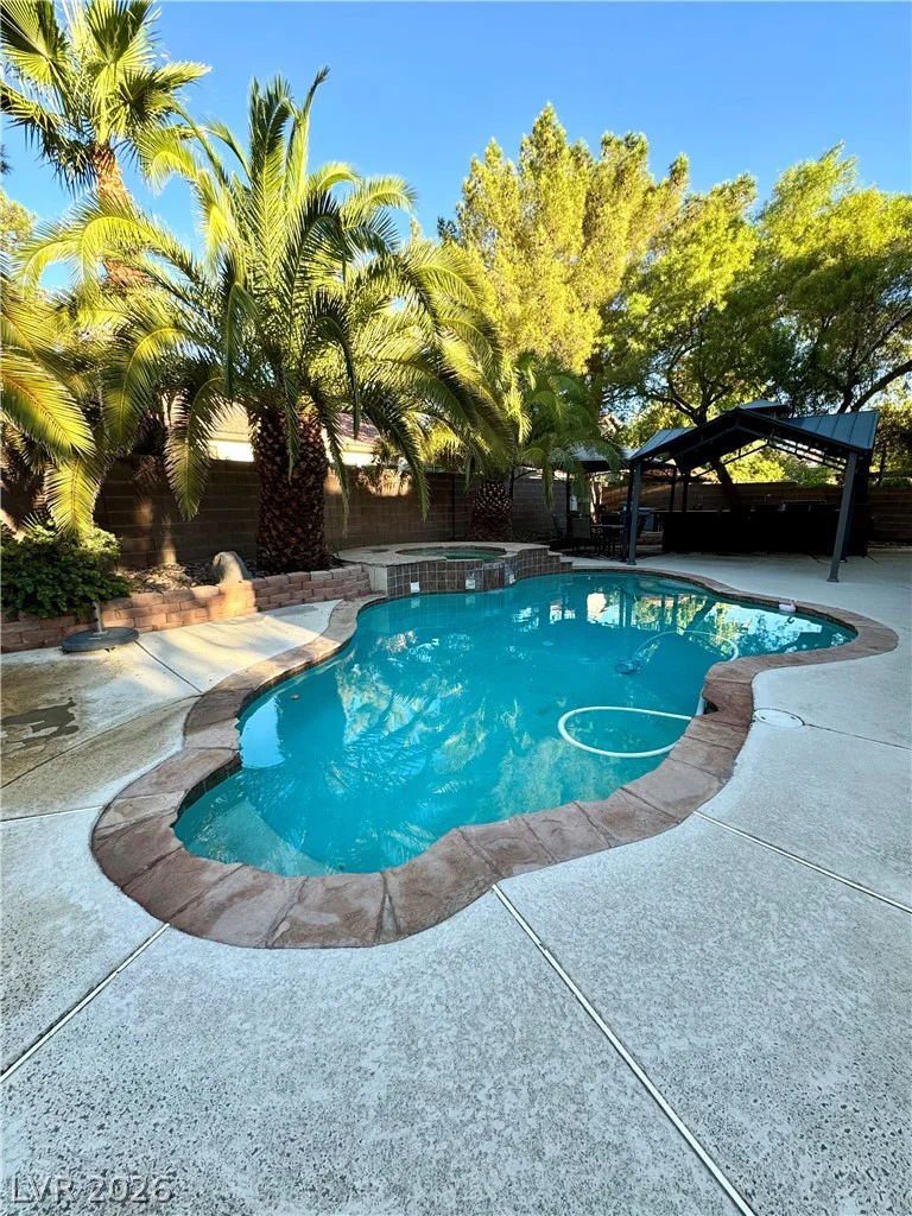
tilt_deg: -13.2
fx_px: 492
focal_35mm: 14
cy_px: 608
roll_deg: +0.6
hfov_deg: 85.7
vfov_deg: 102.1
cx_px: 456
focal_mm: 2.22
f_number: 2.2
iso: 40
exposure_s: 1/143
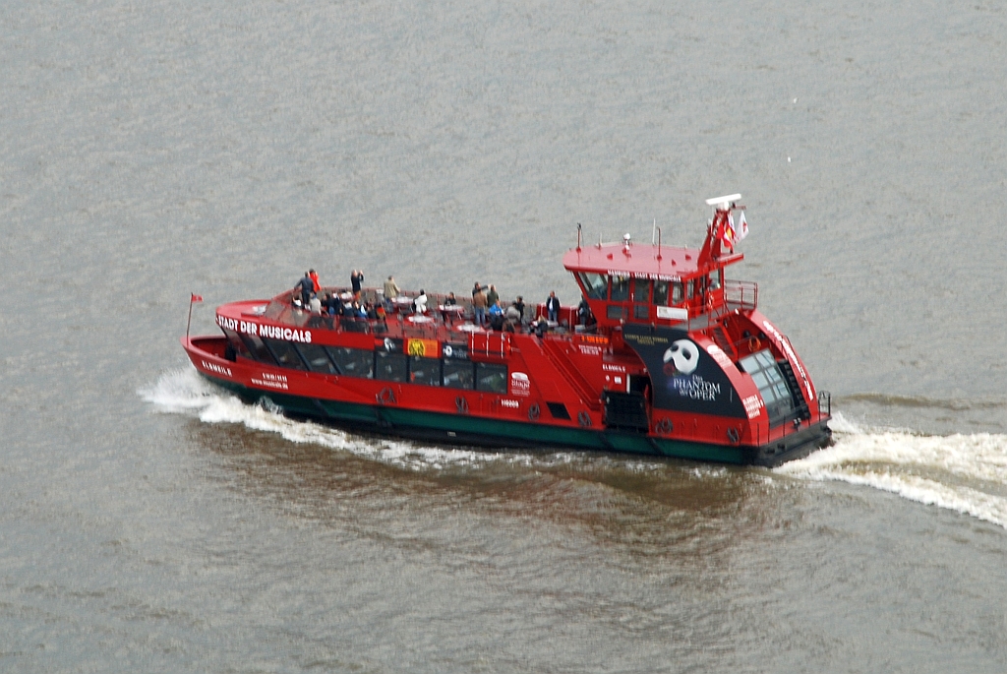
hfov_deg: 10.1
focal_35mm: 202
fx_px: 5670
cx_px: 504
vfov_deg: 6.8
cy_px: 337
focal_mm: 135
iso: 200
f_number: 9
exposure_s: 1/125
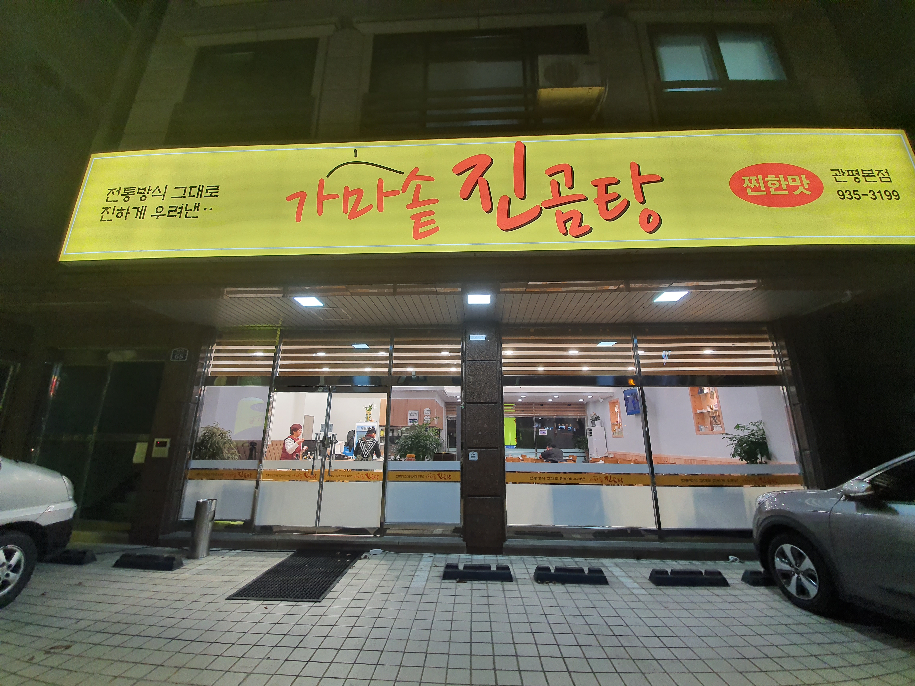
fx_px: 344
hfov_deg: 106.2
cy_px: 343
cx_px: 458
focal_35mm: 13
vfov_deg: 89.9
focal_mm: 1.8
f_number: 2.2
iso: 80
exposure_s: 1/60
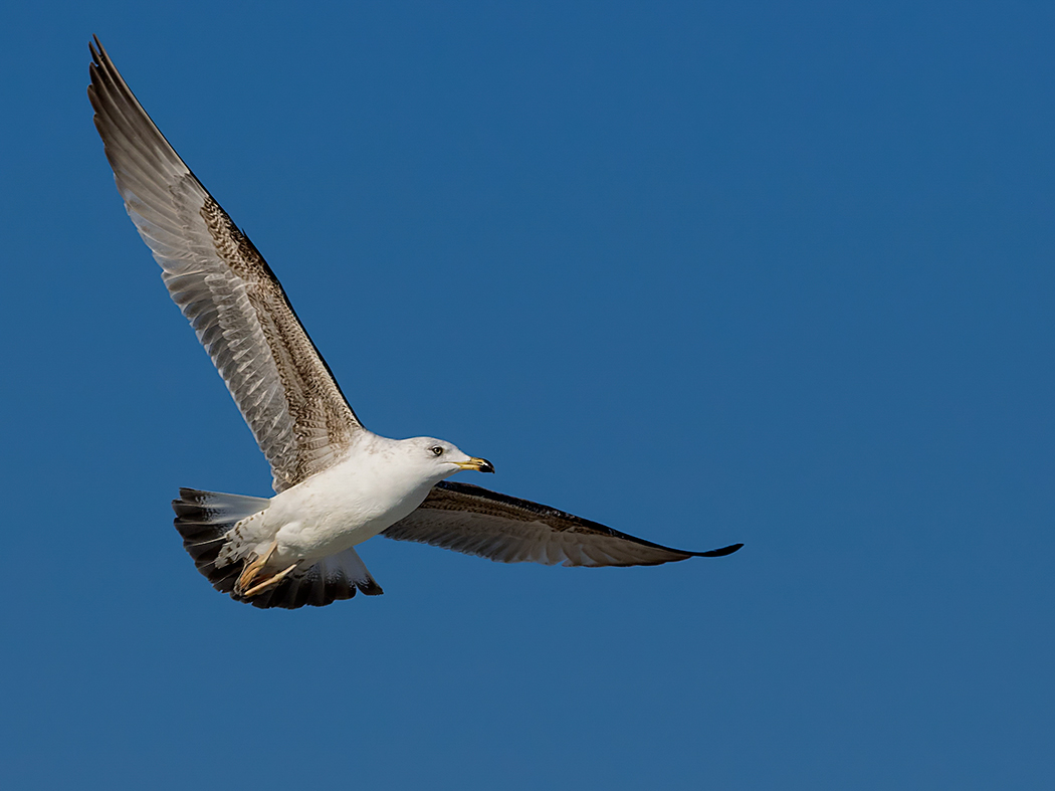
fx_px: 18313
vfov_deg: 2.5
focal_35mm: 601
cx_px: 528
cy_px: 396
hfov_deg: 3.3
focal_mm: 300
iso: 400
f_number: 8
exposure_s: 1/2500
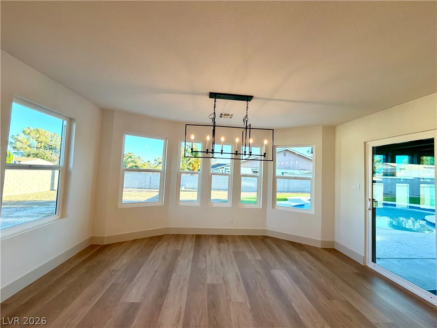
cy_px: 164
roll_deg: -1.9
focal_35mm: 14
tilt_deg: +2.6
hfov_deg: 102.1
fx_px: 177
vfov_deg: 85.7
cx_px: 218
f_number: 2.2
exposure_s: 1/120
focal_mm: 2.22
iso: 80
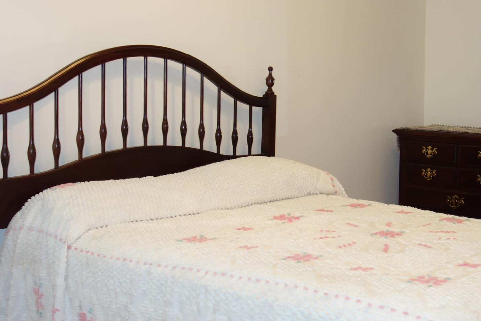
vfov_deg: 23.4
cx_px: 284
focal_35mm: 58
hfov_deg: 34.4
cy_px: 129
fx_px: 775
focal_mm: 10.4
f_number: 1.8
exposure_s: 1/50
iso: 125
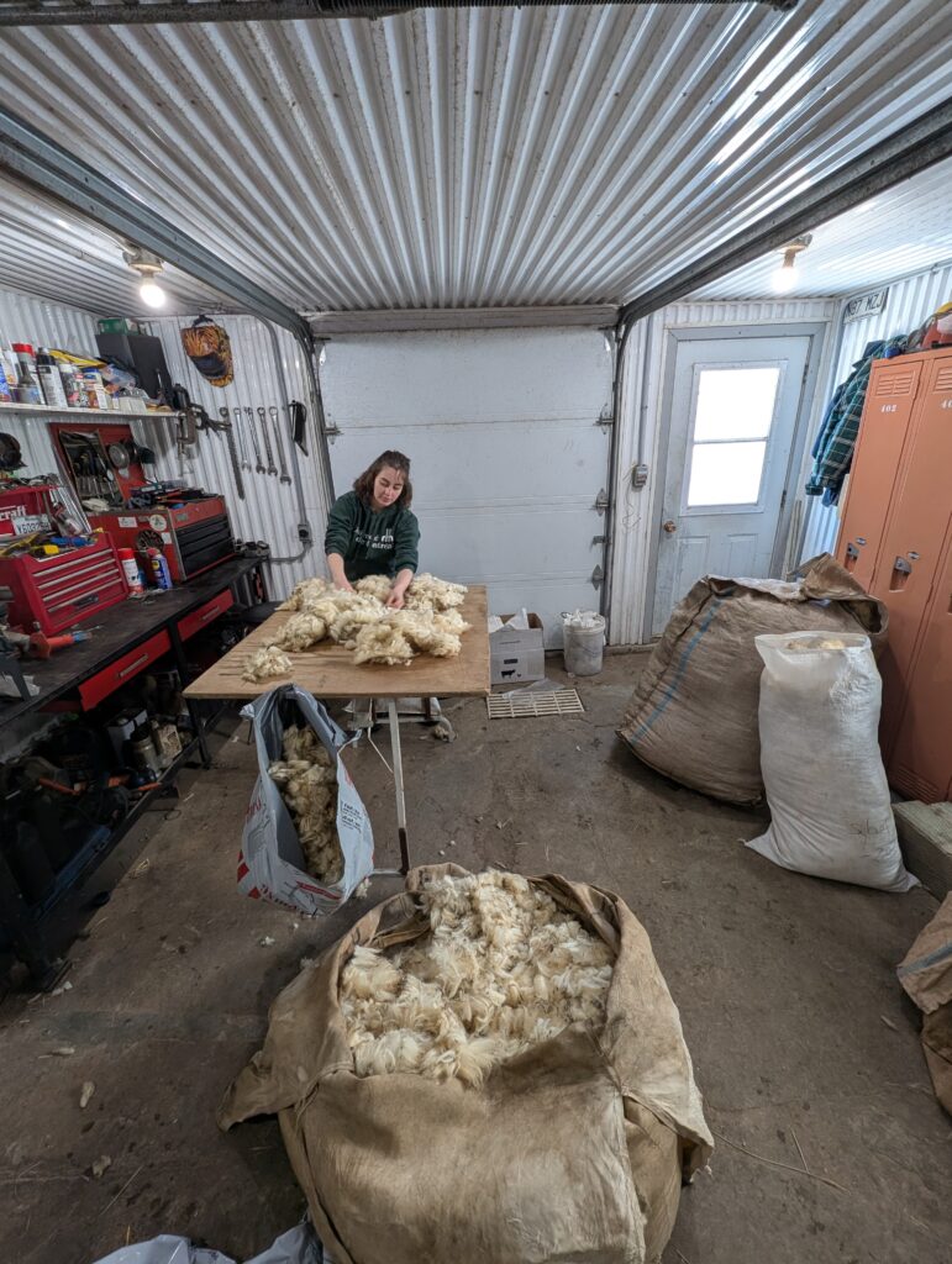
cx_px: 476
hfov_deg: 90.1
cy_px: 632
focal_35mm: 13
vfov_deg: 106.1
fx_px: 476
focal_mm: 1.95
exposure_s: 1/60
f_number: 2.2
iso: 124
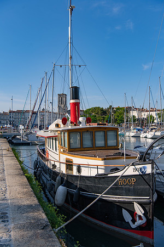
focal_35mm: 38
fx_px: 260
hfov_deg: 35.1
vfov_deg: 50.7
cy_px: 124
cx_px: 82
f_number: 6.3
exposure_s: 1/400
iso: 64
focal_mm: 38
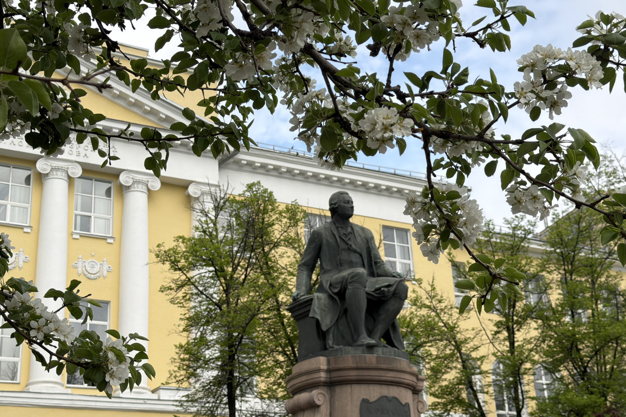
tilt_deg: +22.1
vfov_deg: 23.8
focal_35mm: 57
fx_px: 991
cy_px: 196
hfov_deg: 35.0
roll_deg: +2.6
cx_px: 272
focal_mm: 6.76
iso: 64
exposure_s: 1/5587
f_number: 1.78
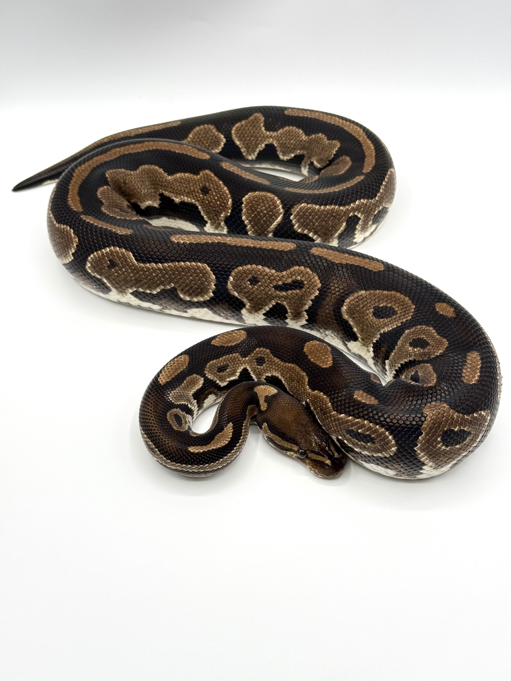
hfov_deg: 30.3
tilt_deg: -48.3
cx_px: 256
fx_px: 945
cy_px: 340
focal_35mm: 48
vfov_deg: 39.7
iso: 100
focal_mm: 6.76
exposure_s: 1/527
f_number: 1.78
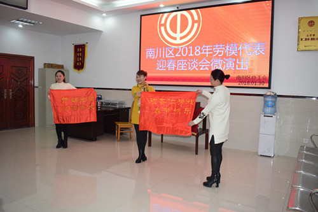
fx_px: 265
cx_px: 159
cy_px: 106
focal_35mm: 30
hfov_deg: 61.9
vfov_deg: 43.6
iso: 800
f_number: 5.6
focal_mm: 20
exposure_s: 1/125
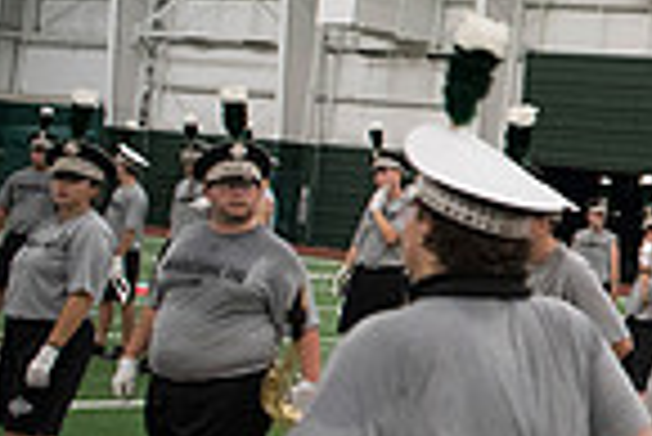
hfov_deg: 17.2
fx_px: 1740
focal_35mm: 96
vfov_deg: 14.3
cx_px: 1187
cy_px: 137
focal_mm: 24
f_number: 3.2
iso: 3200
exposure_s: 1/250
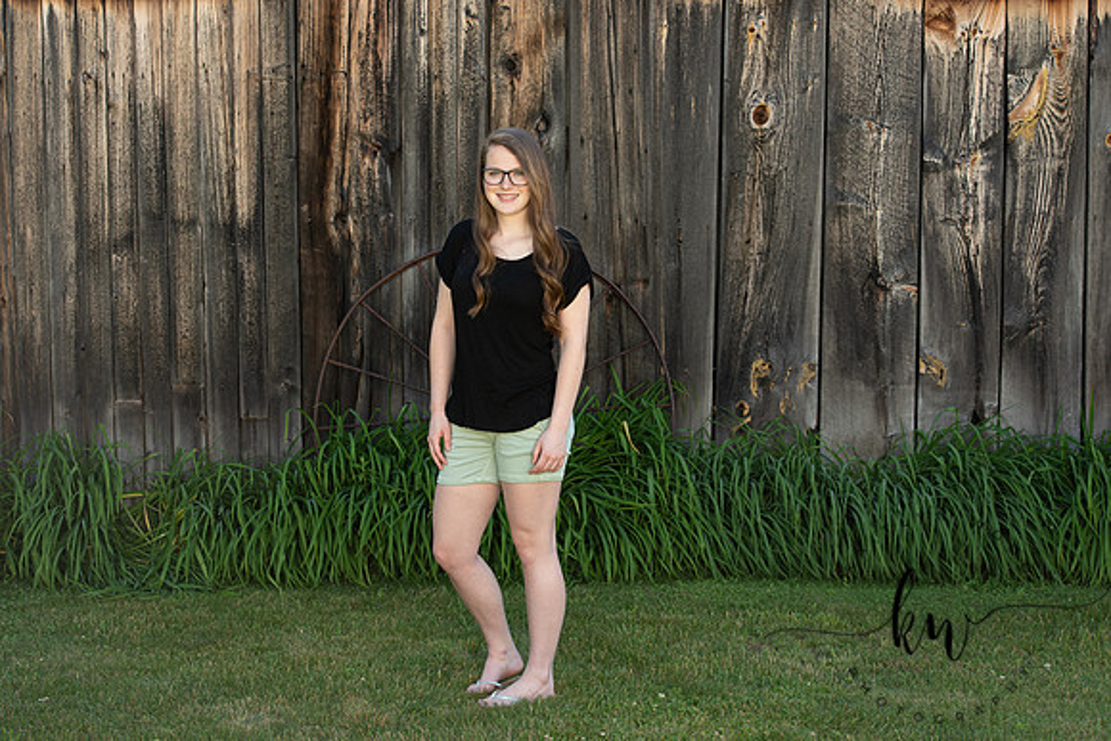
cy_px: 370
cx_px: 556
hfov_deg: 26.4
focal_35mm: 77
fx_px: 2368
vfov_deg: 17.8
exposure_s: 1/200
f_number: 5.6
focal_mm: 75
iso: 400
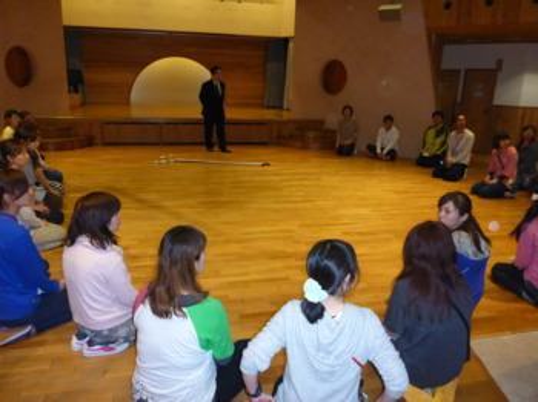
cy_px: 201
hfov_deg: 63.5
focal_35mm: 28
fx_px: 435
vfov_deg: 49.7
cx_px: 269
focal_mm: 4.9
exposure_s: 1/60
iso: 800
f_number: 3.3
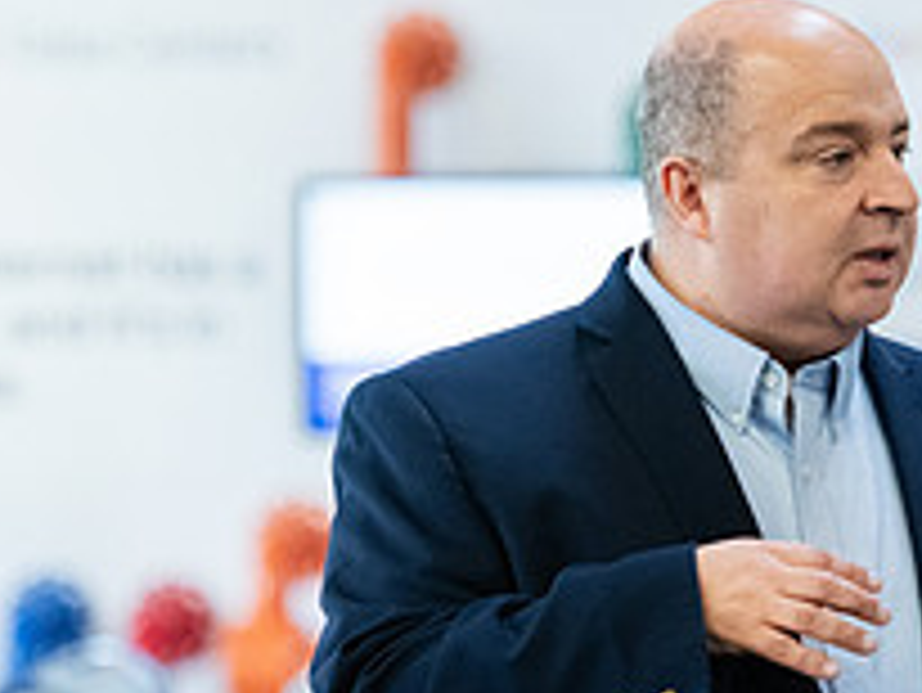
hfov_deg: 4.9
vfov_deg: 3.7
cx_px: 837
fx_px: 10820
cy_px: 335
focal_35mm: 406
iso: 3200
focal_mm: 135
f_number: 2.8
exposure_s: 1/200
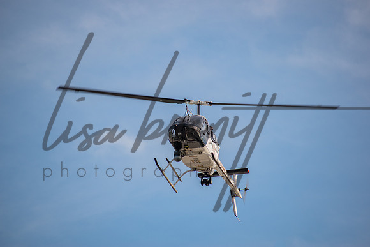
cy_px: 124
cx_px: 185
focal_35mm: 345
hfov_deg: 6.0
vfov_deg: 4.0
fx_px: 3546
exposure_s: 1/500
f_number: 5.6
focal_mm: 230
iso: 100
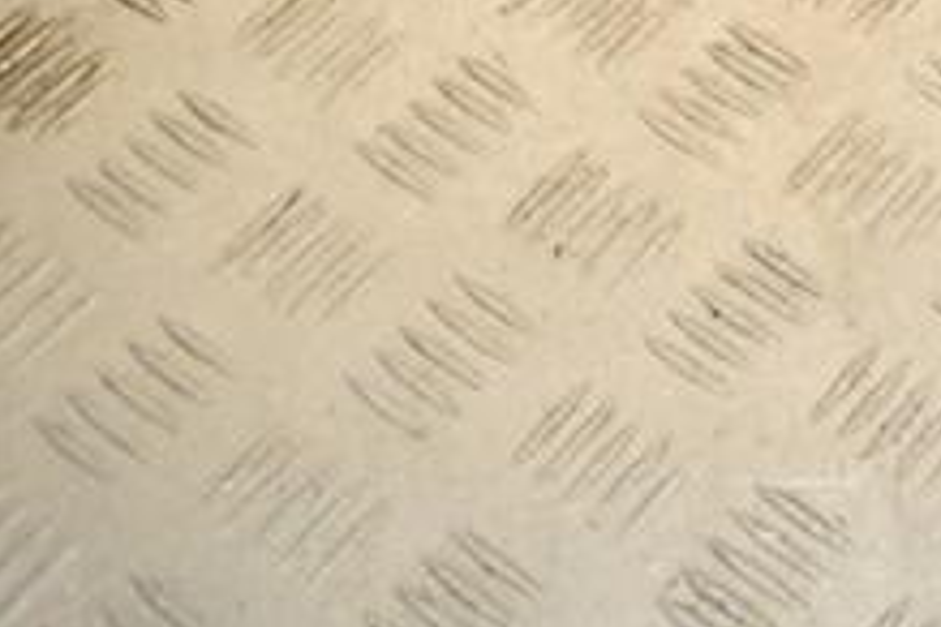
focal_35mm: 107
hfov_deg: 17.7
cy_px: -189
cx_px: 1280
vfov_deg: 12.4
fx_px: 2797
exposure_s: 1/200
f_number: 6.3
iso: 800
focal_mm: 26
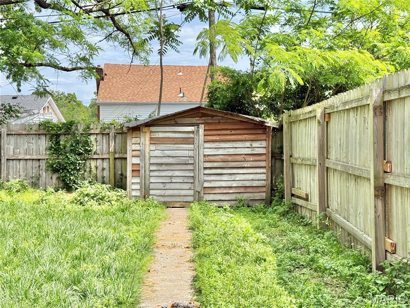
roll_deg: +1.4
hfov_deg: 39.7
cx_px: 205
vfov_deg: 30.3
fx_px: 569
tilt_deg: -1.5
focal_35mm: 48
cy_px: 154
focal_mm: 6.76
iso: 64
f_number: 1.78
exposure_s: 1/2976
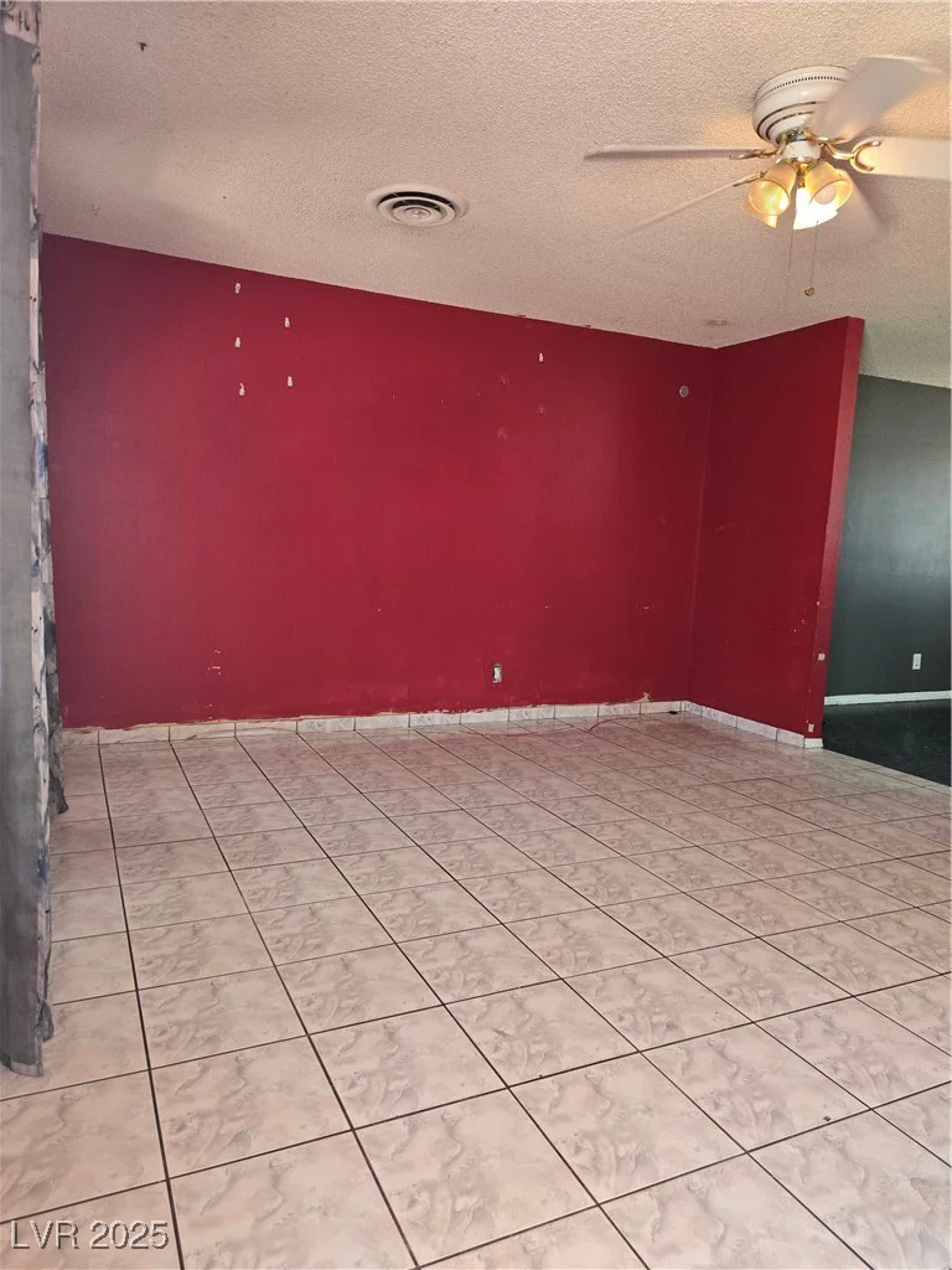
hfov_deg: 58.9
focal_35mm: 23
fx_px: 843
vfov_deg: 73.9
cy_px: 635
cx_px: 476
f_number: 1.8
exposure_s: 1/120
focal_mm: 5.4
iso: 250
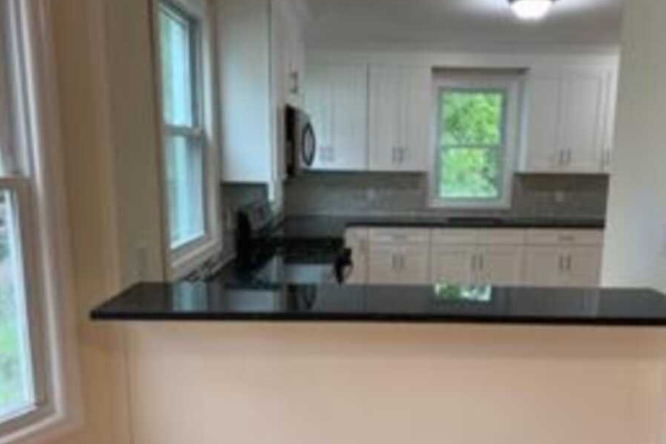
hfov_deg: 60.0
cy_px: 266
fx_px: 573
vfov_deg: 42.1
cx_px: 380
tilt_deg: -12.3
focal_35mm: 31
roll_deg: +0.5
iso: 64
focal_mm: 4.25
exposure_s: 1/60
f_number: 1.8
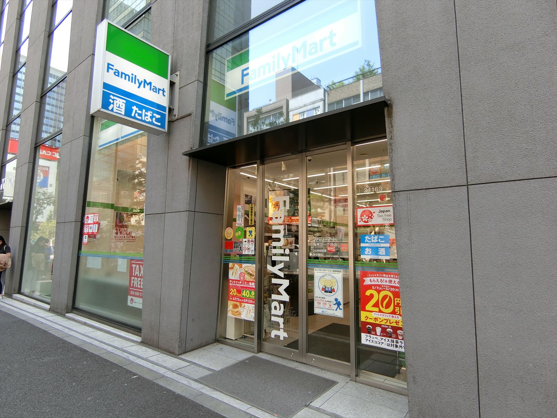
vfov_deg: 68.7
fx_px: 306
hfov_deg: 84.7
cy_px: 209
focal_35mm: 19
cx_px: 278
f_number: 2.7
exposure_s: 1/200
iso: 80
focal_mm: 4.06
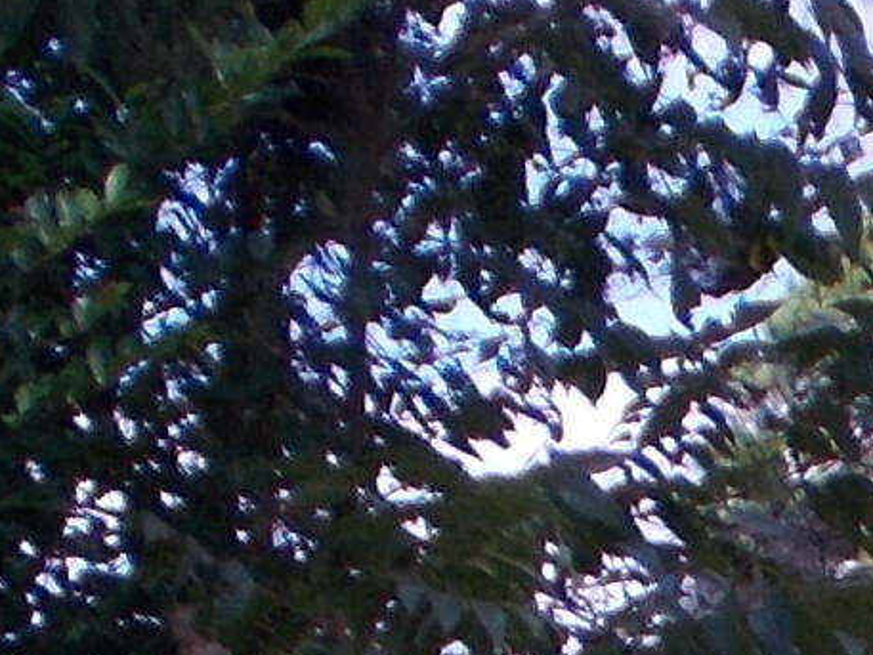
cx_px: 1822
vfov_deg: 6.4
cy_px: 1455
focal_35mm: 223
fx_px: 5625
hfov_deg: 8.4
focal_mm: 6
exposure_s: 1/400
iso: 80
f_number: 3.6
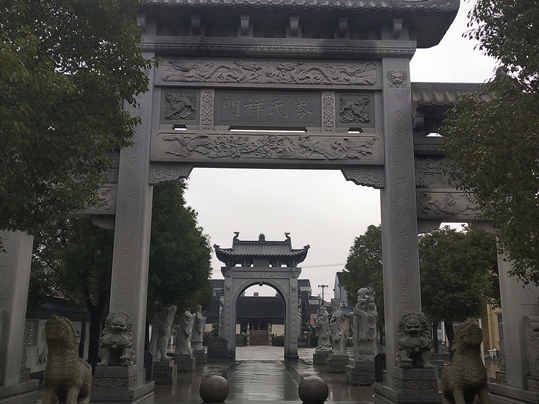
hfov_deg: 44.8
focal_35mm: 42
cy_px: 202
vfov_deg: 34.3
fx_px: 654
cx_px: 270
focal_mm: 3.95
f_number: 1.8
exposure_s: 1/287
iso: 51
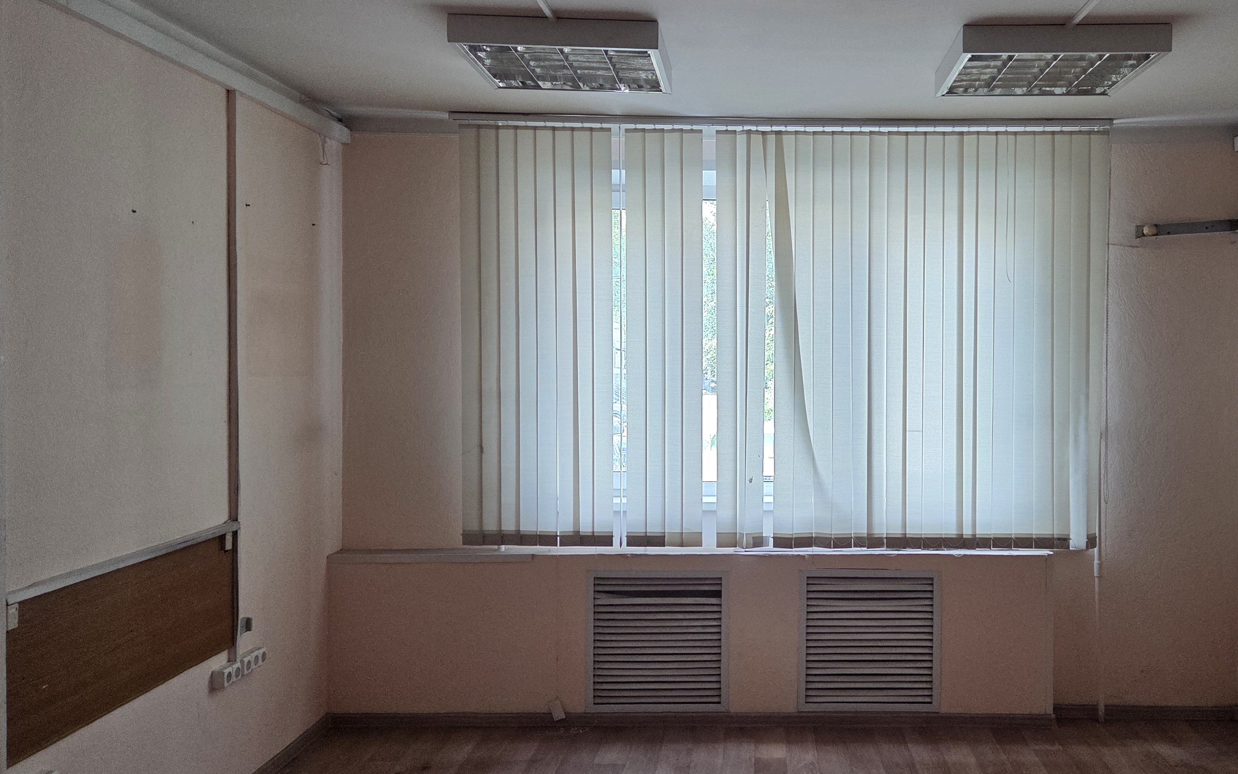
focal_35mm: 34
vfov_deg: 37.3
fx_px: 1147
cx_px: 772
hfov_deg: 56.0
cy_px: 390
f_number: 1.8
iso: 200
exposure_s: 1/180
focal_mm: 5.4
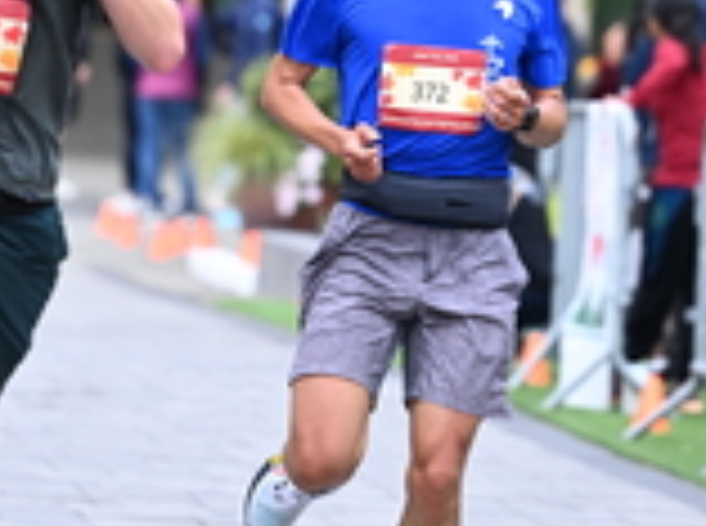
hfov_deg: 4.2
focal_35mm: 473
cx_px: 357
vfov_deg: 3.1
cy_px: -90
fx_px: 9625
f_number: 2.8
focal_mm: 140
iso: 1000
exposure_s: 1/1600
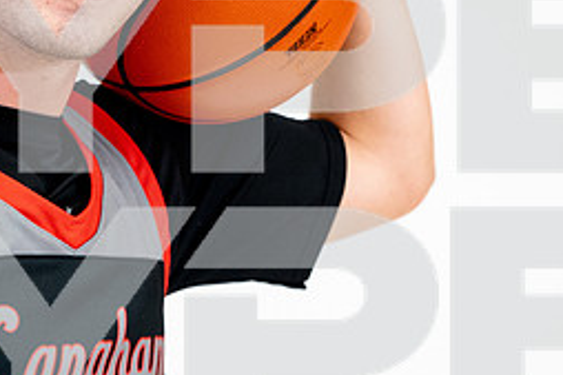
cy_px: 40
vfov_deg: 9.4
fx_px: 2266
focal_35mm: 145
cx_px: 123
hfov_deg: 14.1
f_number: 5
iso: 2500
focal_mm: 61
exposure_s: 1/200
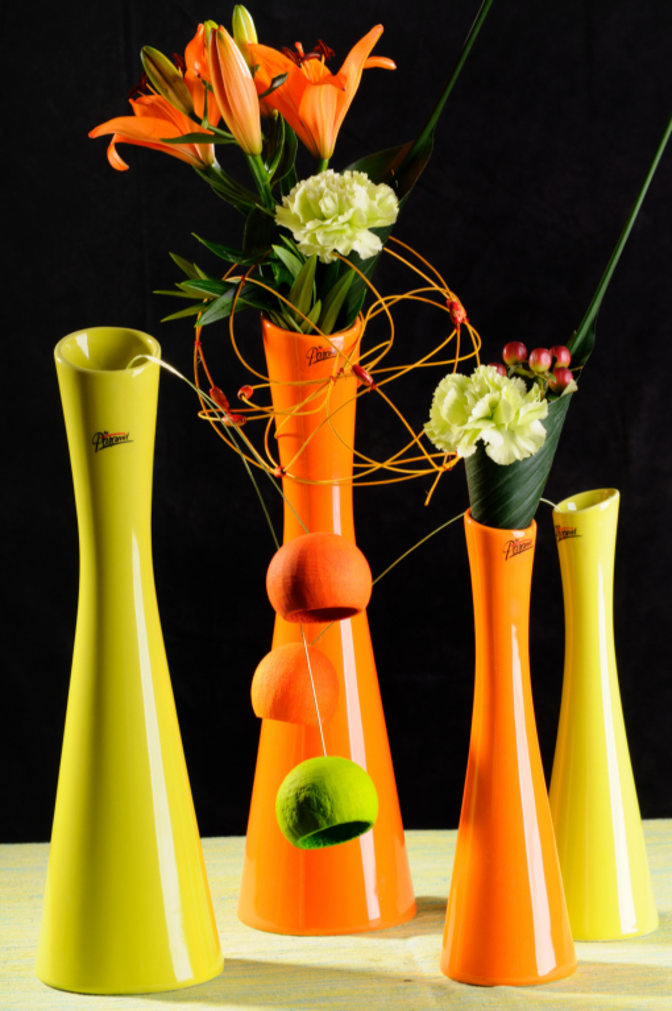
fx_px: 3576
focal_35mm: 128
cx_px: 336
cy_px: 506
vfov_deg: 16.1
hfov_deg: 10.7
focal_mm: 85
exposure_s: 1/200
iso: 200
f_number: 11
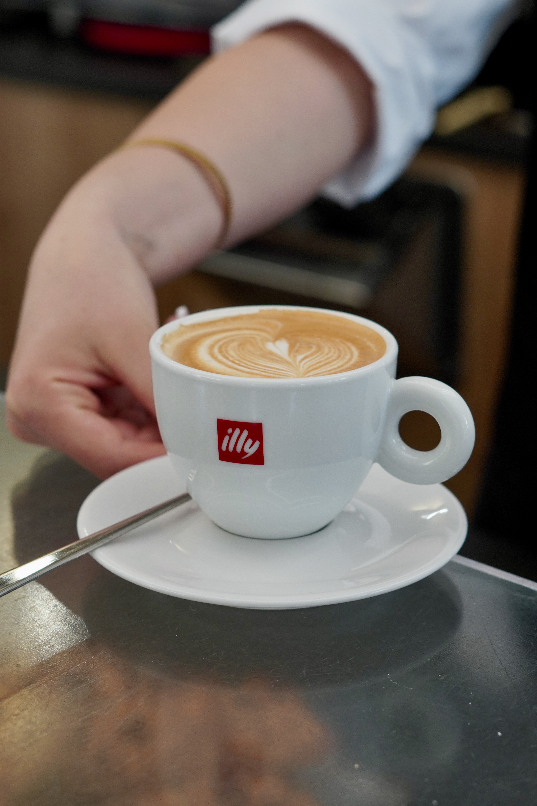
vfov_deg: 27.0
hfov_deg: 18.2
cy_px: 403
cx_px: 268
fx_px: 1678
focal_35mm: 75
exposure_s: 1/160
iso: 400
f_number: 4
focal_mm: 50
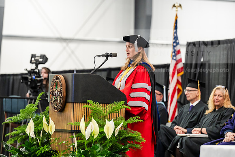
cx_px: 118
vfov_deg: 8.9
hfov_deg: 13.2
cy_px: 78
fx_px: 1012
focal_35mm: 155
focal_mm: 155
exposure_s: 1/200
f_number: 4
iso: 4000
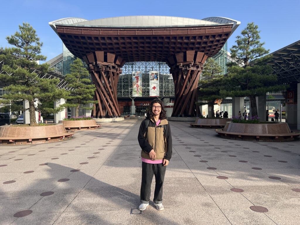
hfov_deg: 67.3
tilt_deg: -1.6
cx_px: 150
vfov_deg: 53.1
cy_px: 112
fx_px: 225
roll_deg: +0.6
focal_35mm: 26
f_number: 1.5
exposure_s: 1/1779
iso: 50
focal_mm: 5.7
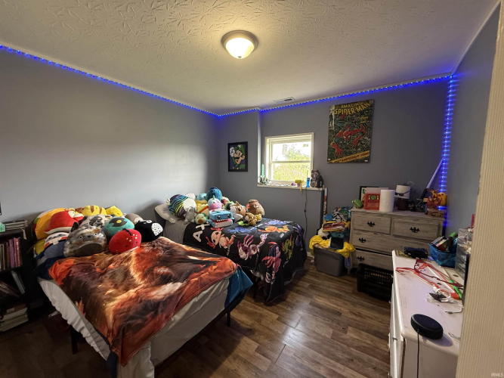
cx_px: 252
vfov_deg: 85.7
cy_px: 189
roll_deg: -0.6
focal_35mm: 14
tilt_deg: -5.1
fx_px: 204
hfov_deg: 102.1
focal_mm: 2.22
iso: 320
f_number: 2.2
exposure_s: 1/60
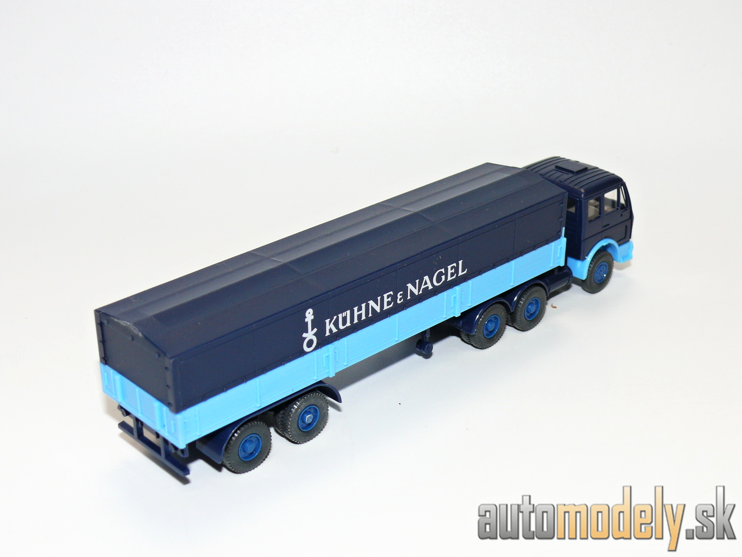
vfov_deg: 25.7
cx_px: 371
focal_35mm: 57
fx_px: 1222
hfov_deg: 33.8
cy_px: 278
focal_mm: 9.9
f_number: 4
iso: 100
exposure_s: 1/30
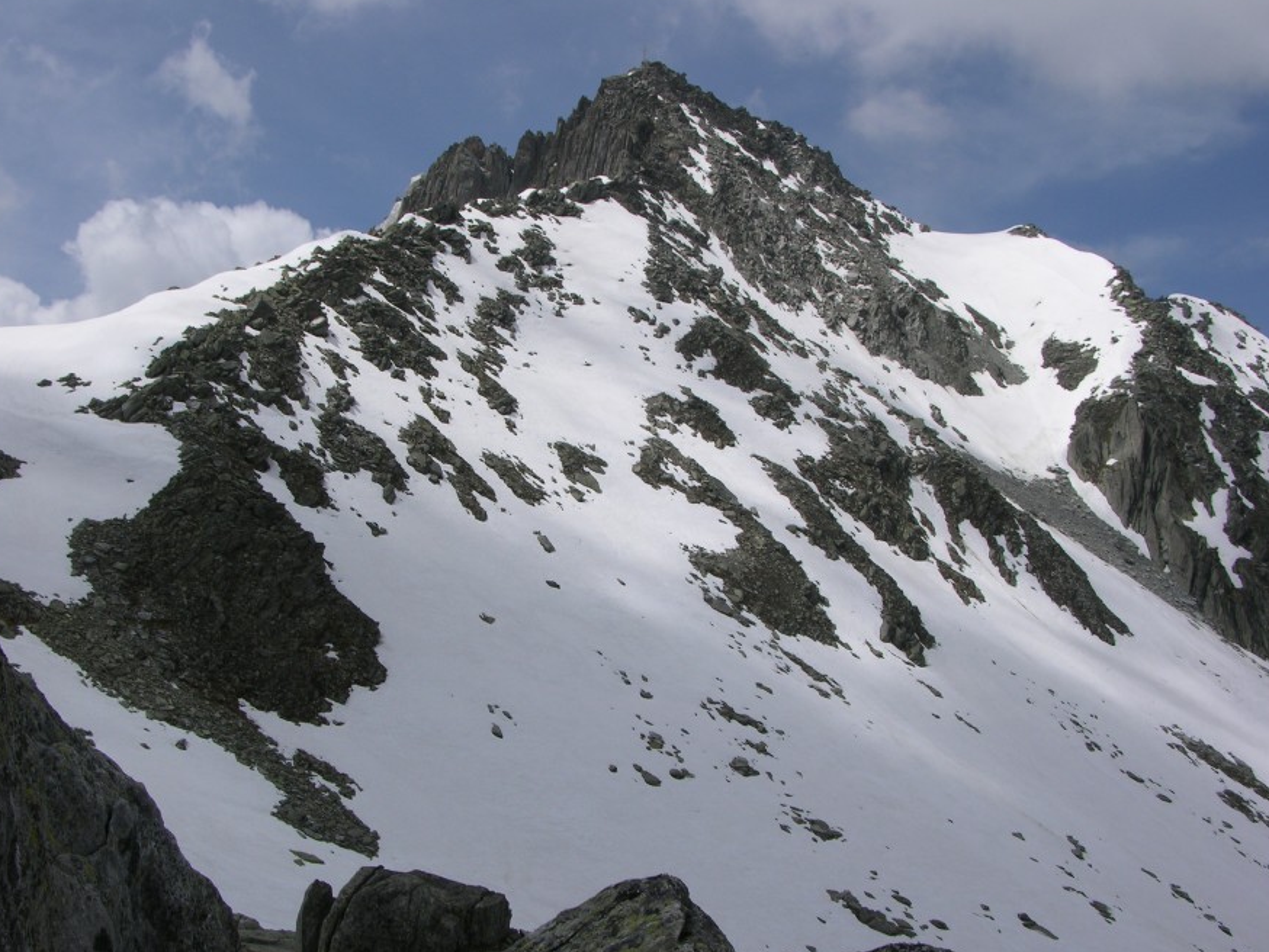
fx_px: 1503
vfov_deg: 35.1
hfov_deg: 45.7
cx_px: 560
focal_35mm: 41
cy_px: 538
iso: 50
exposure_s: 1/392
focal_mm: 8.9
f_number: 8
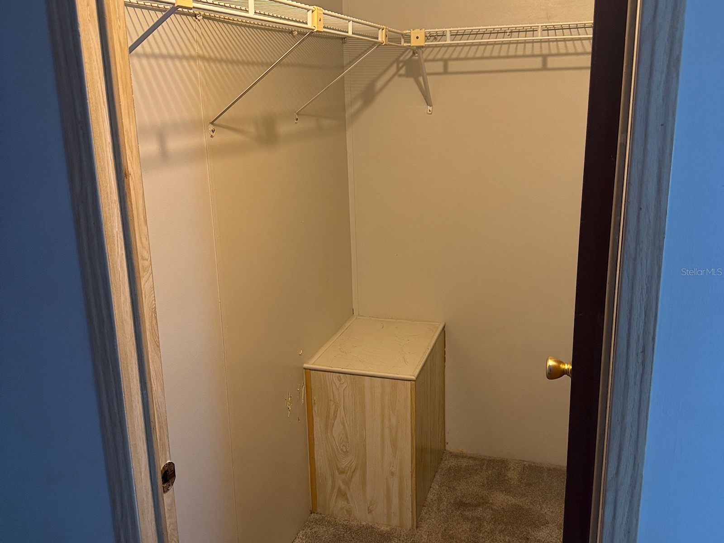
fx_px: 502
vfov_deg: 56.8
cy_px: 272
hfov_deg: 71.6
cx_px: 362
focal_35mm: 24
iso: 250
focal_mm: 6.76
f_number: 1.78
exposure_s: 1/60
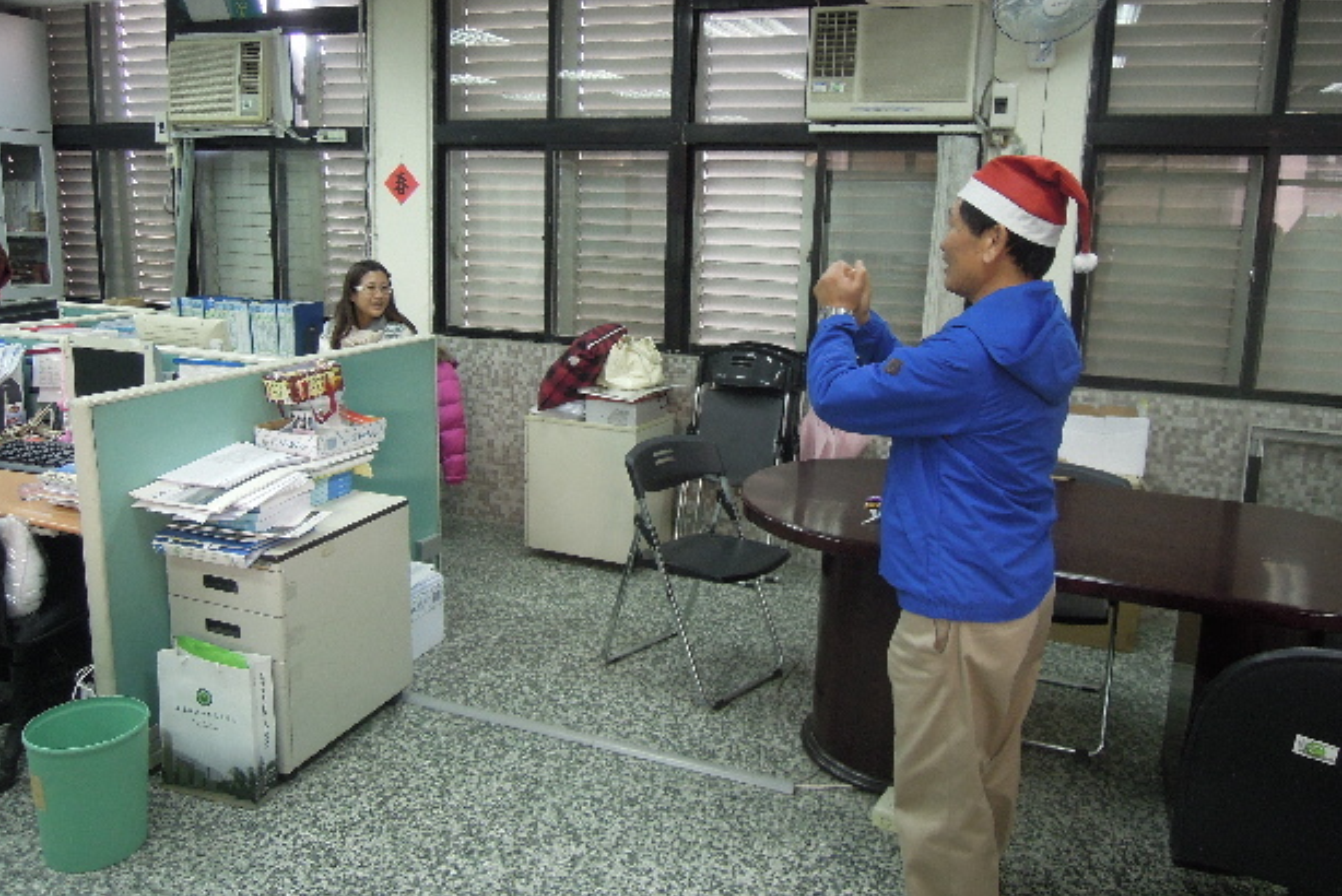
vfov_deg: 49.4
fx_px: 970
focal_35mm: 26
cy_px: 374
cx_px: 678
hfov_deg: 69.4
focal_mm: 4.3
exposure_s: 1/60
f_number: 2.2
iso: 250
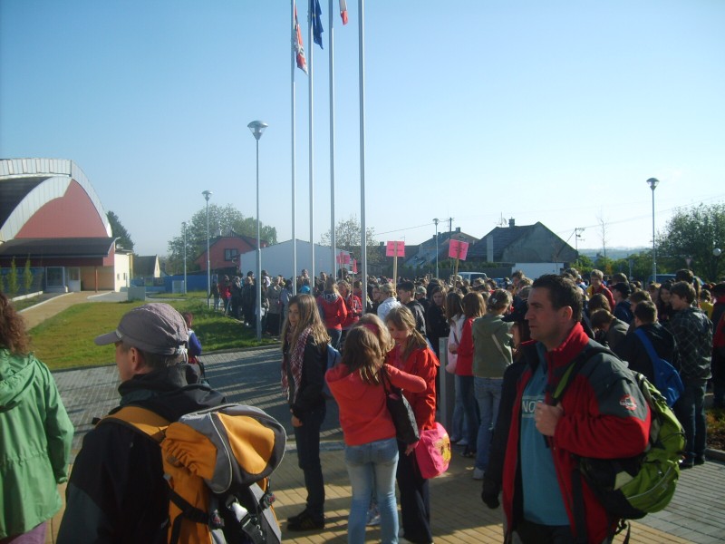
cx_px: 362
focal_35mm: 35
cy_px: 272
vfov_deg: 40.7
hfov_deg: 52.6
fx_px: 733
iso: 50
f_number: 7.1
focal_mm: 5.8
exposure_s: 1/180
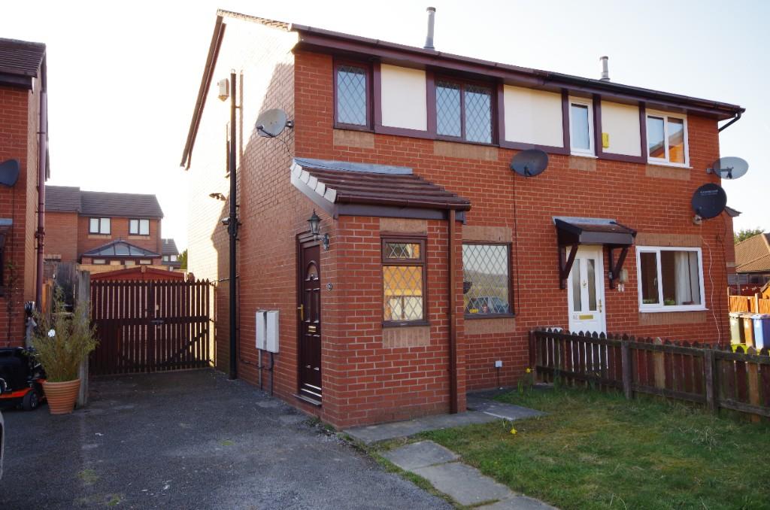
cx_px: 385
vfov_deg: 43.4
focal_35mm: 30
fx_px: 640
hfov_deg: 62.0
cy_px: 255
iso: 400
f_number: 11
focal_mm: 20
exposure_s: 1/60
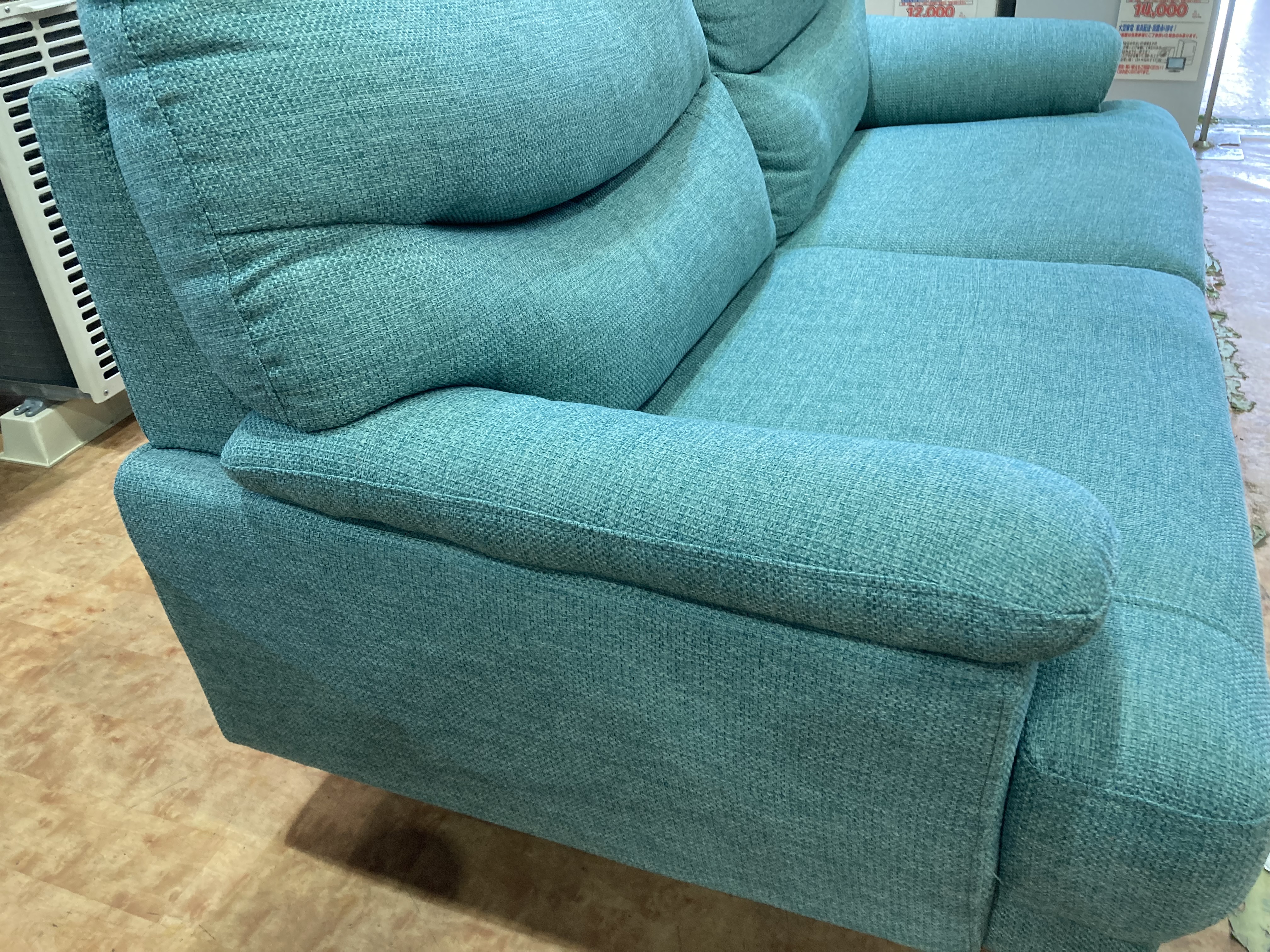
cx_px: 635
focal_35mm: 28
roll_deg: +3.2
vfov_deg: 49.7
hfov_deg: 63.4
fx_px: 1027
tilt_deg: -30.6
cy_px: 476
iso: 125
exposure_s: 1/50
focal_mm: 3.99
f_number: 1.8
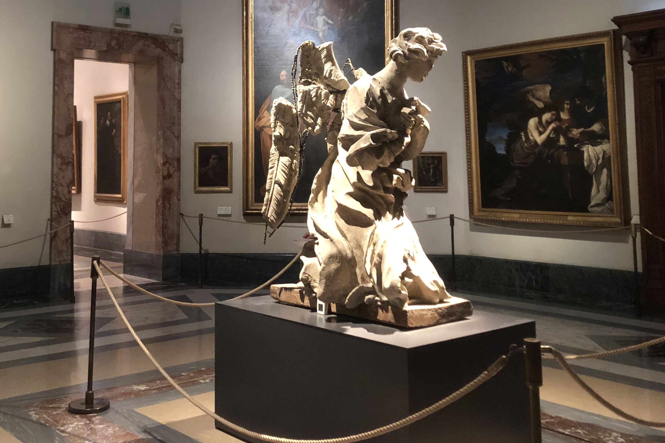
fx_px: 757
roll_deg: +0.9
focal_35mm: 41
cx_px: 274
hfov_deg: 47.2
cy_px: 111
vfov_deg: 32.0
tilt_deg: +4.5
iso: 100
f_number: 1.8
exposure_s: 1/4
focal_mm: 4
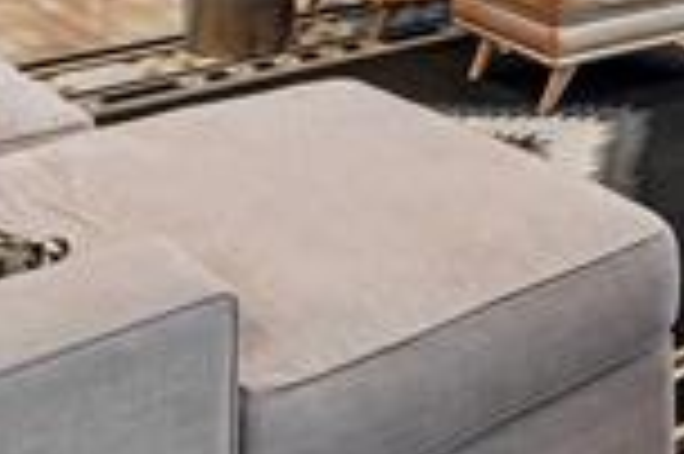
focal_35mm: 63
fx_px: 1196
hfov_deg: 31.0
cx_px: 562
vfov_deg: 18.5
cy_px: -270
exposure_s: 1.3
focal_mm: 15
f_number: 11
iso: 100
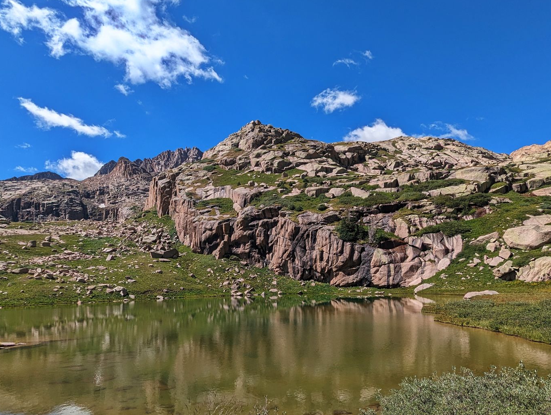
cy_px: 243
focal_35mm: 24
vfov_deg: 56.6
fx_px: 383
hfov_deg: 71.4
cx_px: 294
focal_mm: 2.35
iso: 50
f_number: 2.2
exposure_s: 1/2445
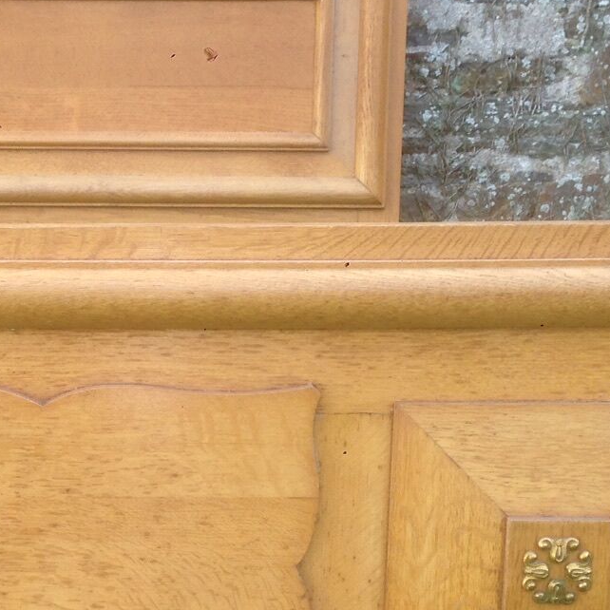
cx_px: 39
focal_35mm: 93
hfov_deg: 18.3
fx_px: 1854
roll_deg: -0.6
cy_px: 428
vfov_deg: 18.6
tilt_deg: -14.4
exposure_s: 1/189
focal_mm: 4.12
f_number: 2.4
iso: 50
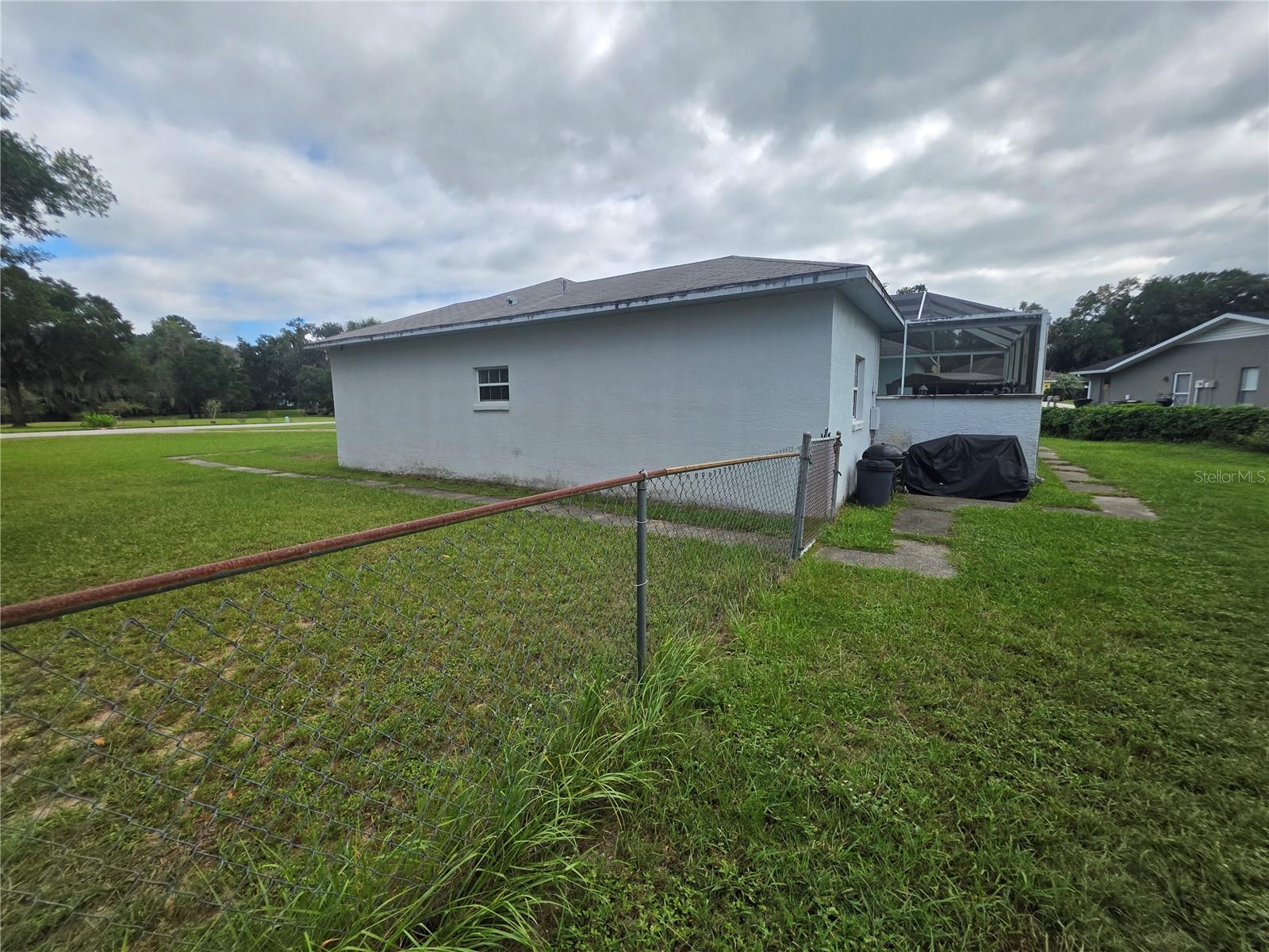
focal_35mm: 13
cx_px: 634
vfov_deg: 89.9
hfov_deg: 106.2
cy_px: 476
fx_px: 477
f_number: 1.9
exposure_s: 1/2099
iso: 40
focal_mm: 2.2
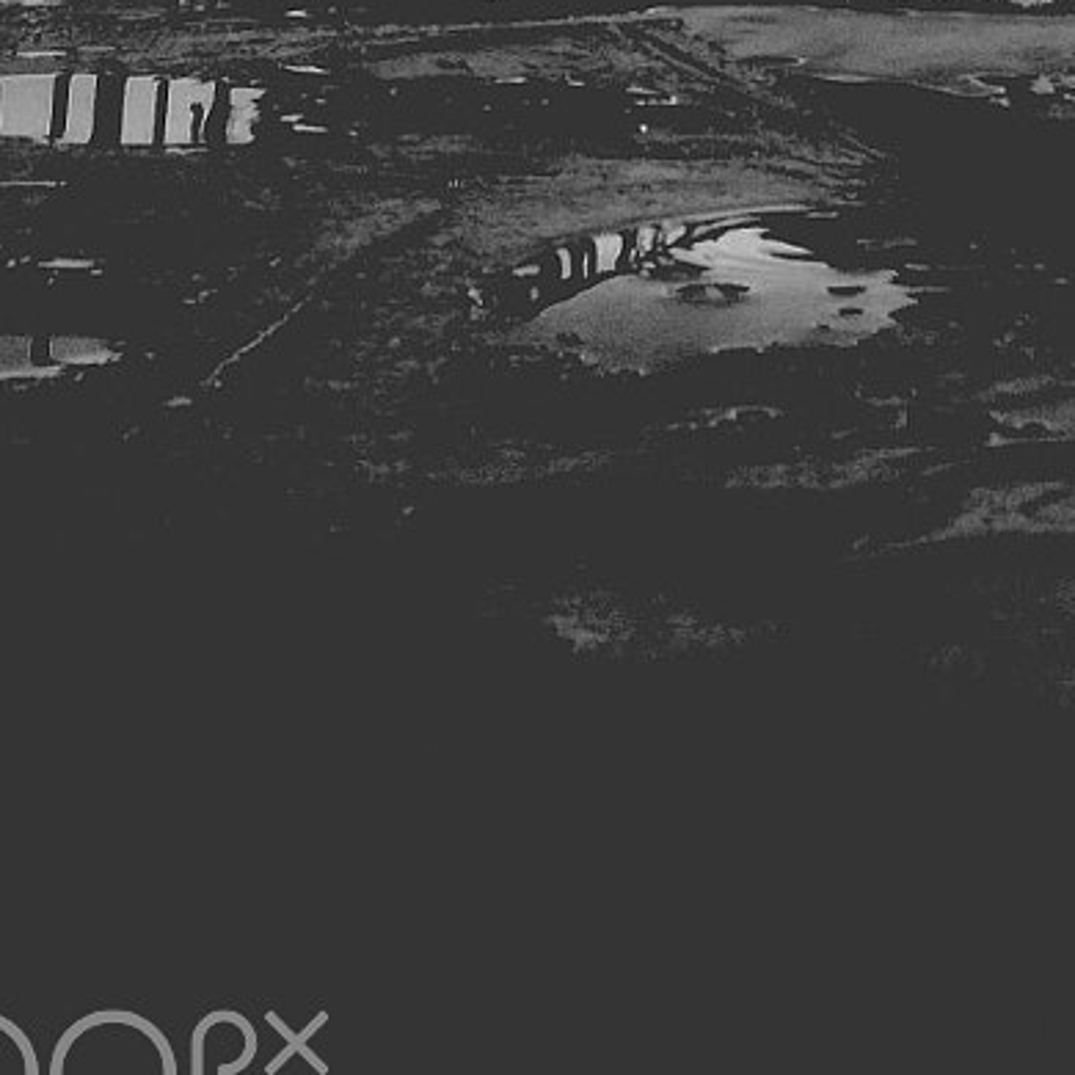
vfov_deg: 15.6
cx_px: 1298
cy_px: -769
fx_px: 3443
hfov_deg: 16.9
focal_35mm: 98
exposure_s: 1/100
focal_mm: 3.79
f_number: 2
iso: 50
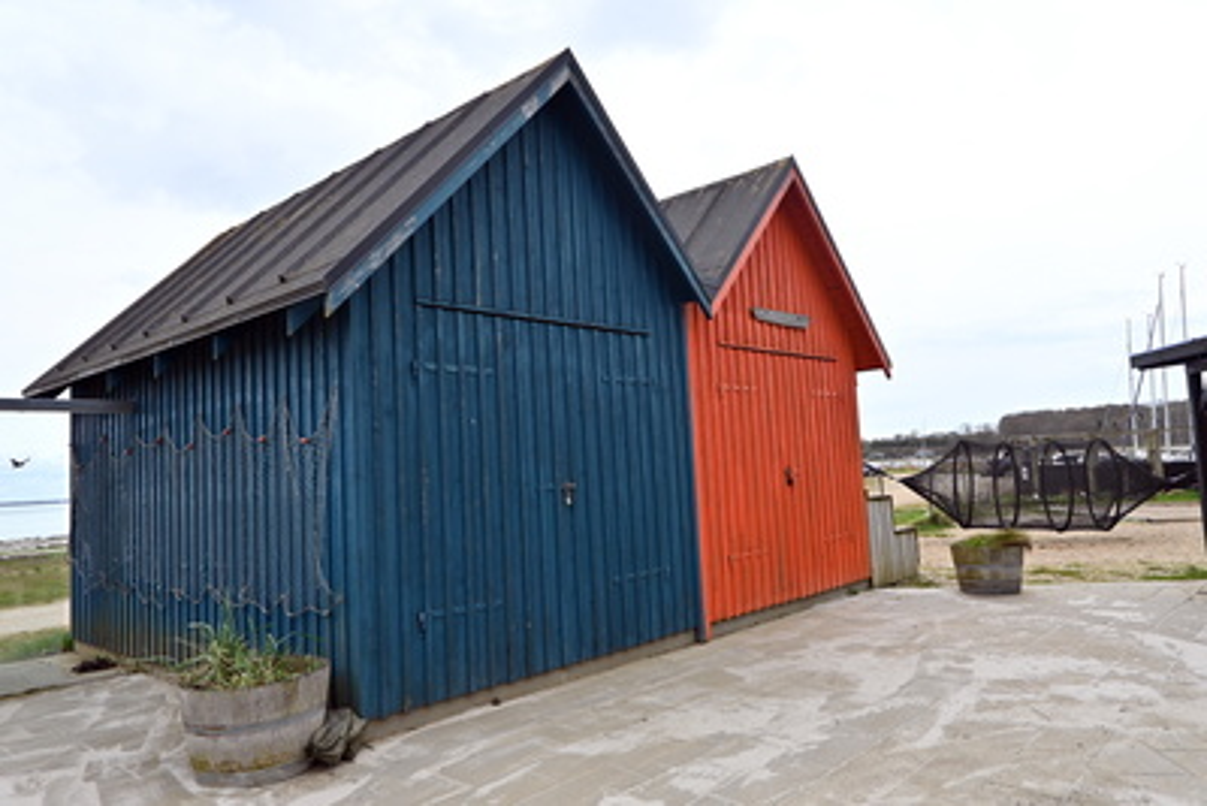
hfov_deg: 73.7
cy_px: 403
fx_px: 805
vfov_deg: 53.2
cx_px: 604
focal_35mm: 24
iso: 100
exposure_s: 1/320
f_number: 6.3
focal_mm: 16
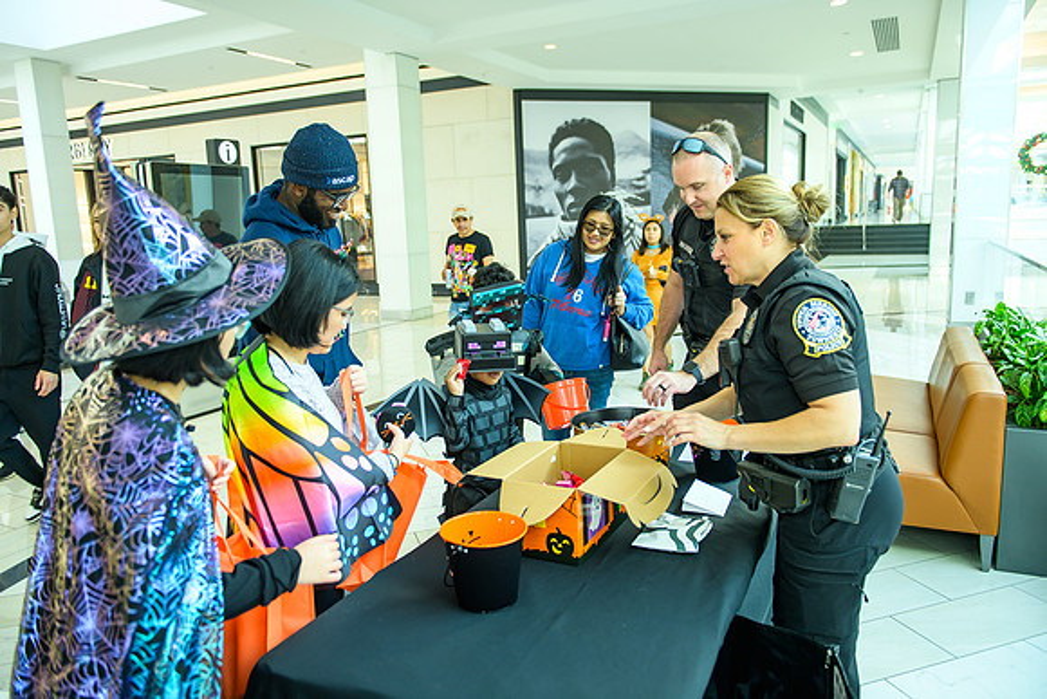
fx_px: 785
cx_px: 524
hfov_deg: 67.4
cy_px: 350
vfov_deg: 48.0
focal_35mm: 27
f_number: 2.8
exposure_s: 1/200
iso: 400
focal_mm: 27
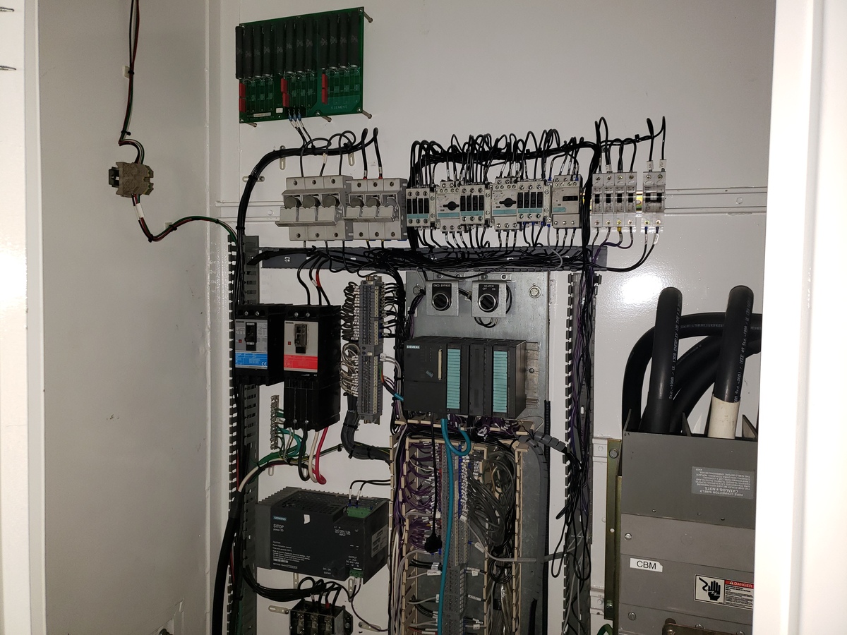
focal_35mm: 26
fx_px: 636
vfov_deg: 53.1
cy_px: 318
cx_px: 424
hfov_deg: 67.3
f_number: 1.5
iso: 80
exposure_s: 1/39
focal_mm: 4.3
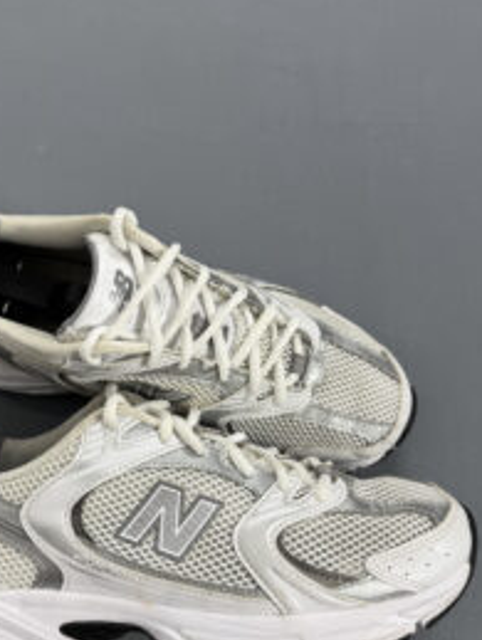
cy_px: 403
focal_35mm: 37
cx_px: 156
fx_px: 685
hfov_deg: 38.3
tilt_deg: -76.9
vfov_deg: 49.6
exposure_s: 1/60
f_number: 1.78
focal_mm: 6.76
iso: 100
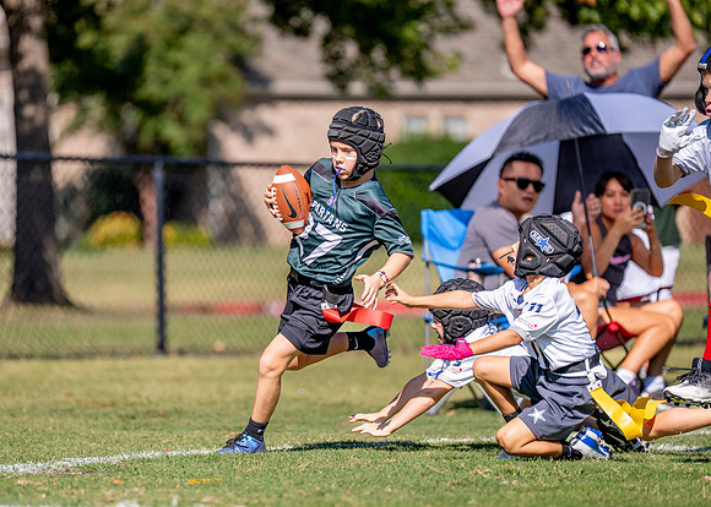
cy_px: 277
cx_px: 283
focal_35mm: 236
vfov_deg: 6.1
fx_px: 4768
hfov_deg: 8.5
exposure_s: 1/5000
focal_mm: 200
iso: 250
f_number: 2.8
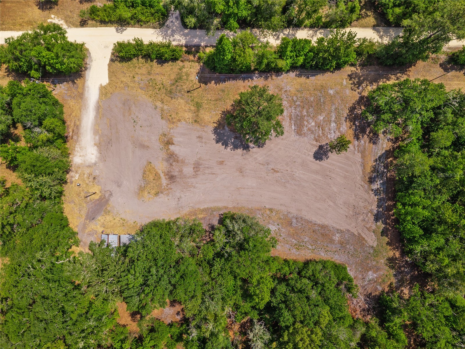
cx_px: 232
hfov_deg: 71.6
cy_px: 174
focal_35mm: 24
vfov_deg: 56.8
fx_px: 322
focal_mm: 8.67
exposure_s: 1/3000
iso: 200
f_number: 1.8
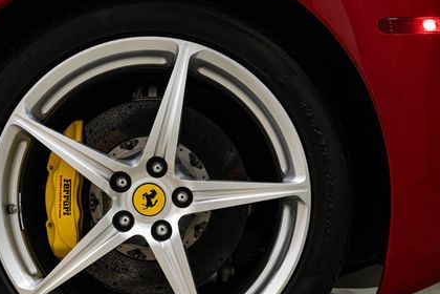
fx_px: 745
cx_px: 155
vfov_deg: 22.1
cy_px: 207
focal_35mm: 61
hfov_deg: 32.7
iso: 1600
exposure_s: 1/80
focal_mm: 40
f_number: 4
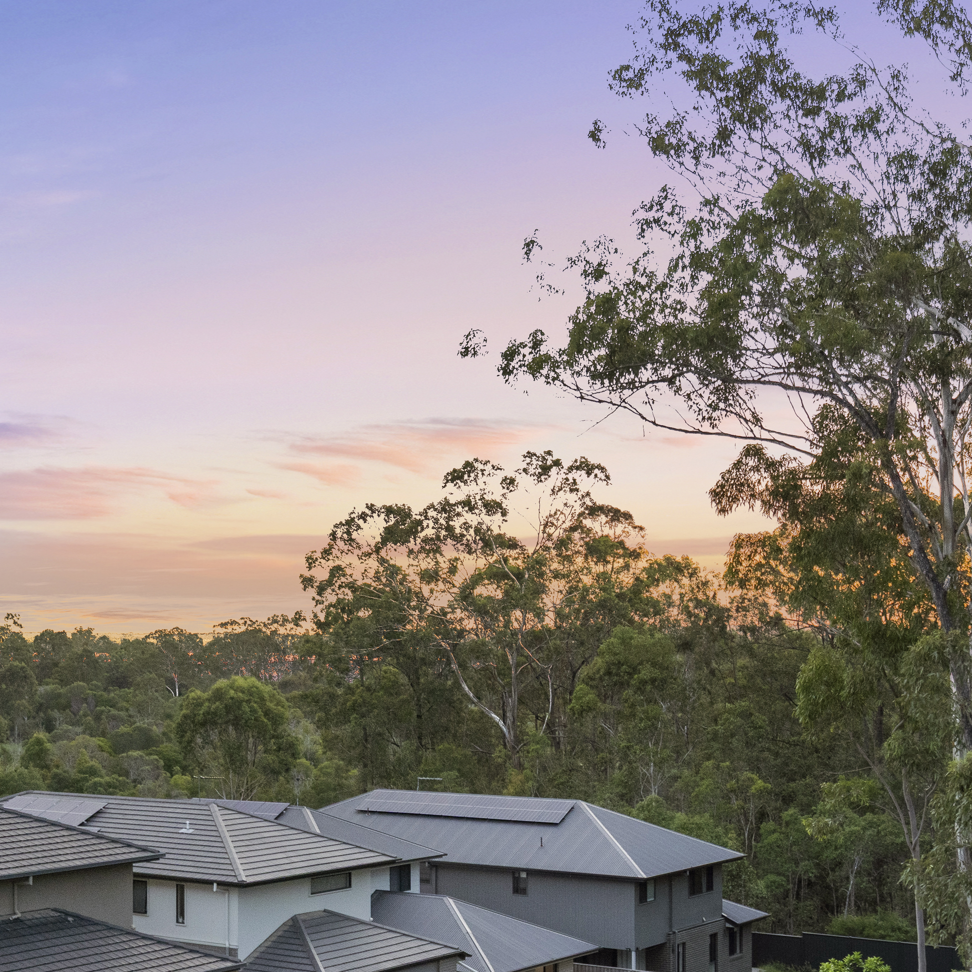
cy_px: 640
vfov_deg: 29.4
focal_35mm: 58
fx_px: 1843
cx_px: 78
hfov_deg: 28.3
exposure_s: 1/100
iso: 1600
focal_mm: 31
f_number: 4.5
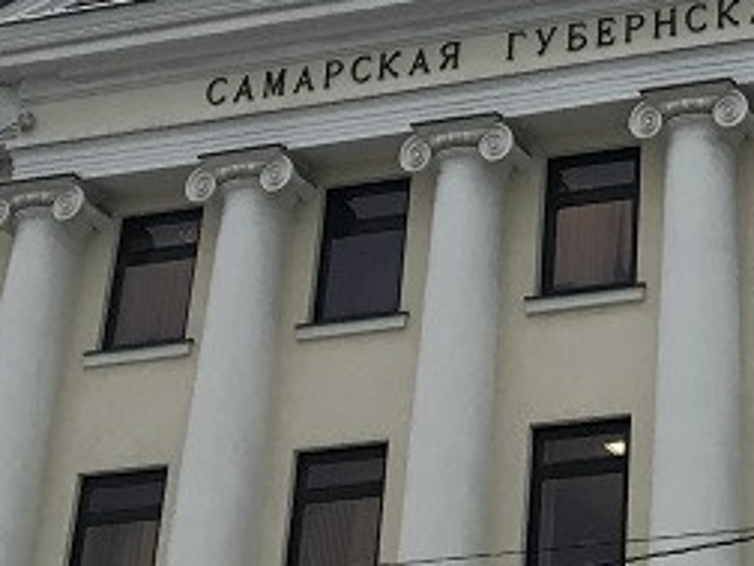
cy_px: -437
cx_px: 727
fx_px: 2570
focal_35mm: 118
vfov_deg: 11.7
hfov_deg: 16.4
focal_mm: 4.15
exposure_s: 1/33
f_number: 2.2
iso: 25
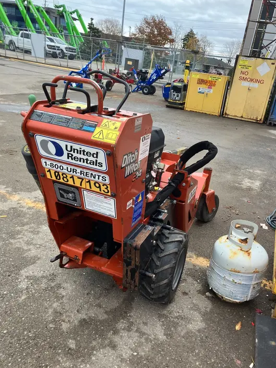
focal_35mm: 29
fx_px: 308
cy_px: 188
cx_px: 139
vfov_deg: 61.7
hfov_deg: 48.2
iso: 80
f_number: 1.8
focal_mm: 3.99
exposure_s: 1/121
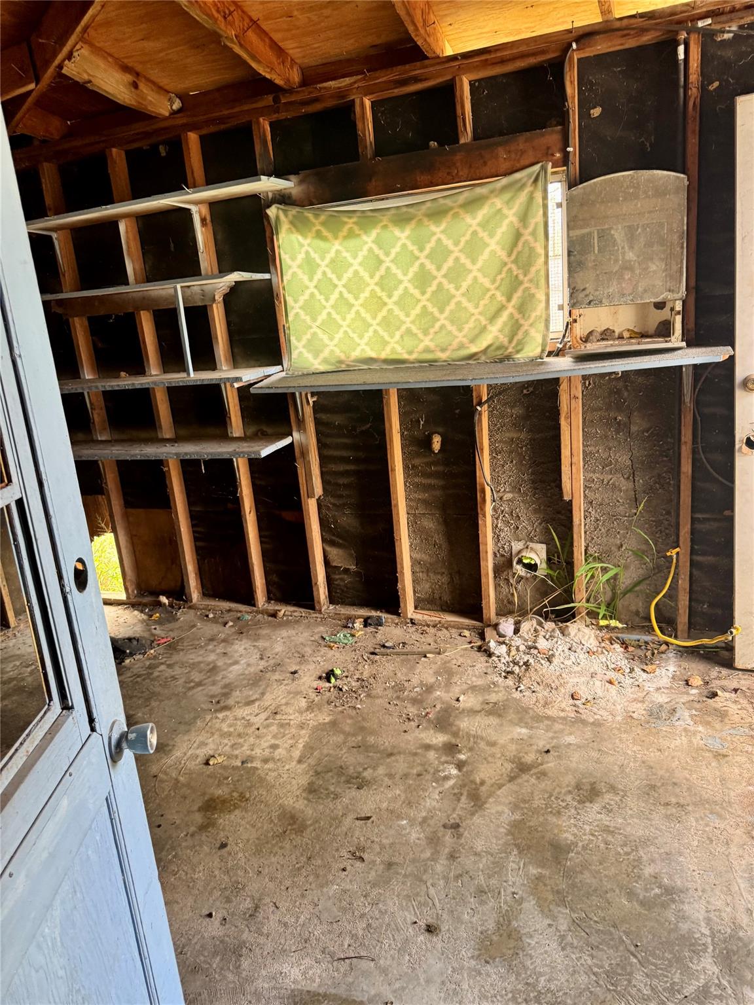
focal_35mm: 24
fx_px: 697
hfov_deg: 56.8
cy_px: 502
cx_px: 377
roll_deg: +6.1
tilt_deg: -15.1
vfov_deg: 71.6
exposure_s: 1/74
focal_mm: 6.76
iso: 200
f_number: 1.78
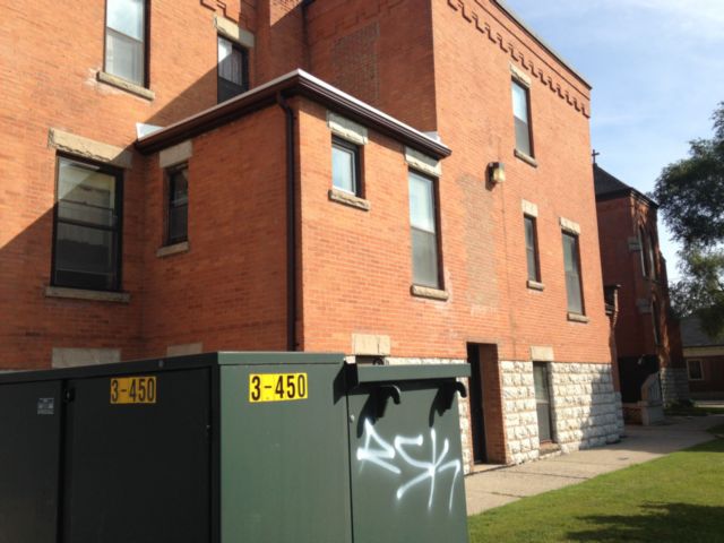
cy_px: 272
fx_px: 690
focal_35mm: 33
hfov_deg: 55.4
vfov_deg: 42.9
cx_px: 362
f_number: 2.4
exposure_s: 1/1178
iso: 50
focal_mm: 4.12
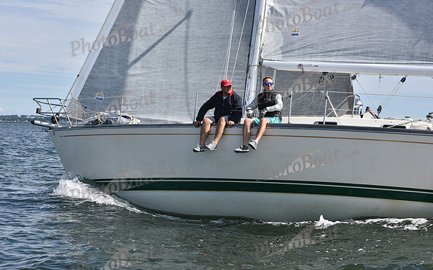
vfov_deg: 18.1
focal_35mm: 72
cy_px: 135
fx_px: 849
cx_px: 215
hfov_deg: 28.6
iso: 320
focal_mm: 70
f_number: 9
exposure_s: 1/1000
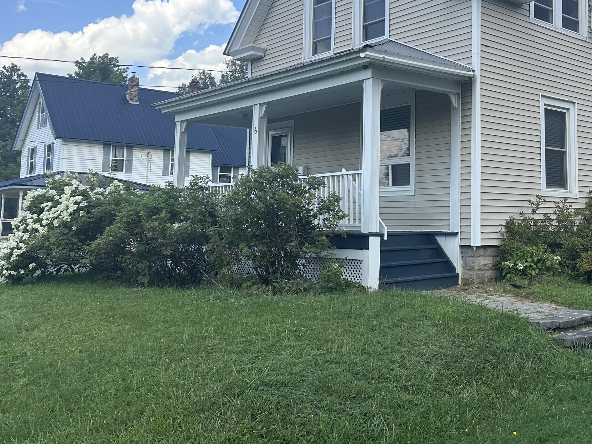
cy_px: 155
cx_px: 450
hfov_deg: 46.0
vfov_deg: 36.5
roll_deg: -0.6
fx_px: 667
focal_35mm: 39
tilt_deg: +7.8
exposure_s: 1/1845
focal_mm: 6.86
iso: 80
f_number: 1.78
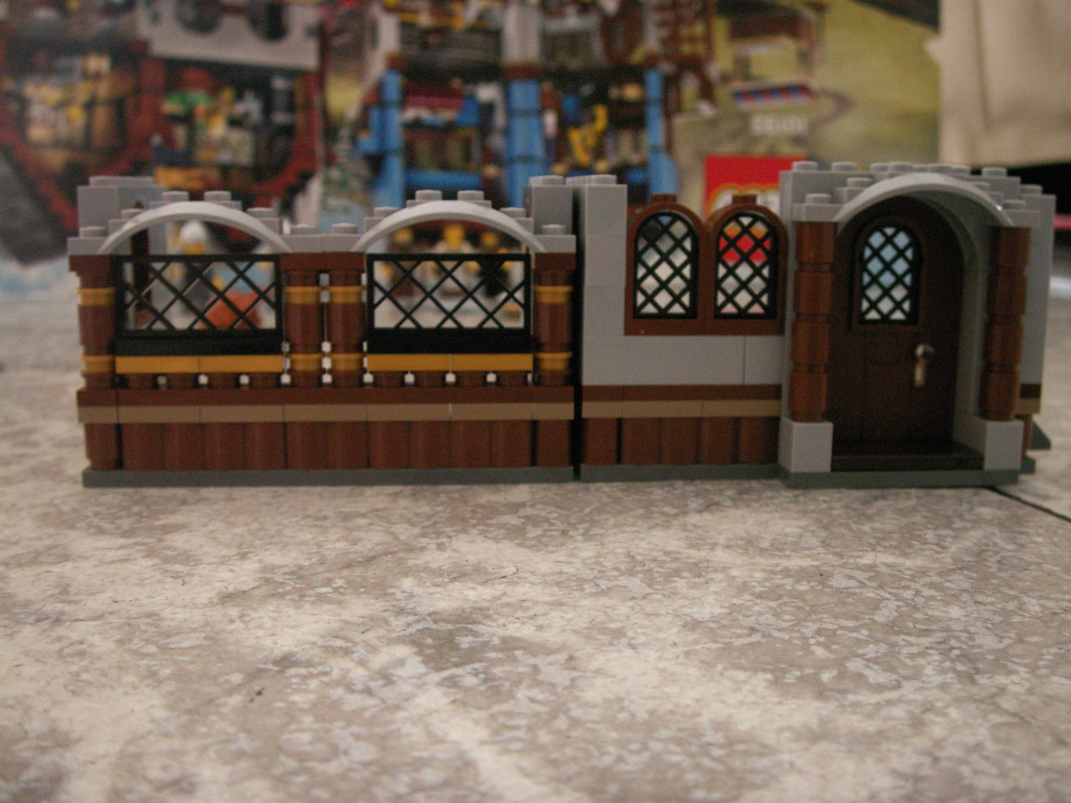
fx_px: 1145
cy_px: 402
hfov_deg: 50.1
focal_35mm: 37
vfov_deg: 38.7
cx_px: 536
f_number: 3.5
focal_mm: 7.7
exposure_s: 1
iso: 160
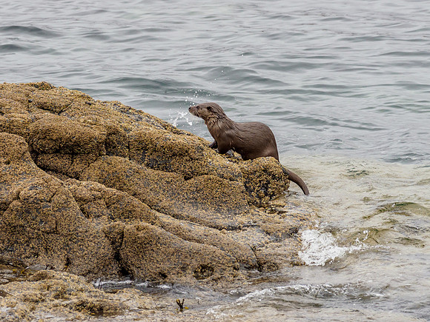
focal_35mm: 974
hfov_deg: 2.0
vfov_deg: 1.5
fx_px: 12094
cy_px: 117
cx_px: 214
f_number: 4
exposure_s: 1/1250
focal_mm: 300
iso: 500
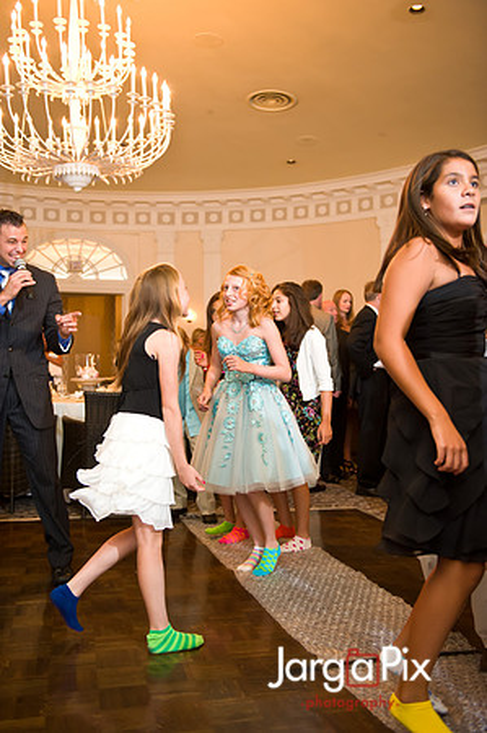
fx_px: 732
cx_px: 244
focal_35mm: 36
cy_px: 366
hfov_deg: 36.8
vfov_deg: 53.2
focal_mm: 36
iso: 1600
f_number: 3.2
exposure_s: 1/125
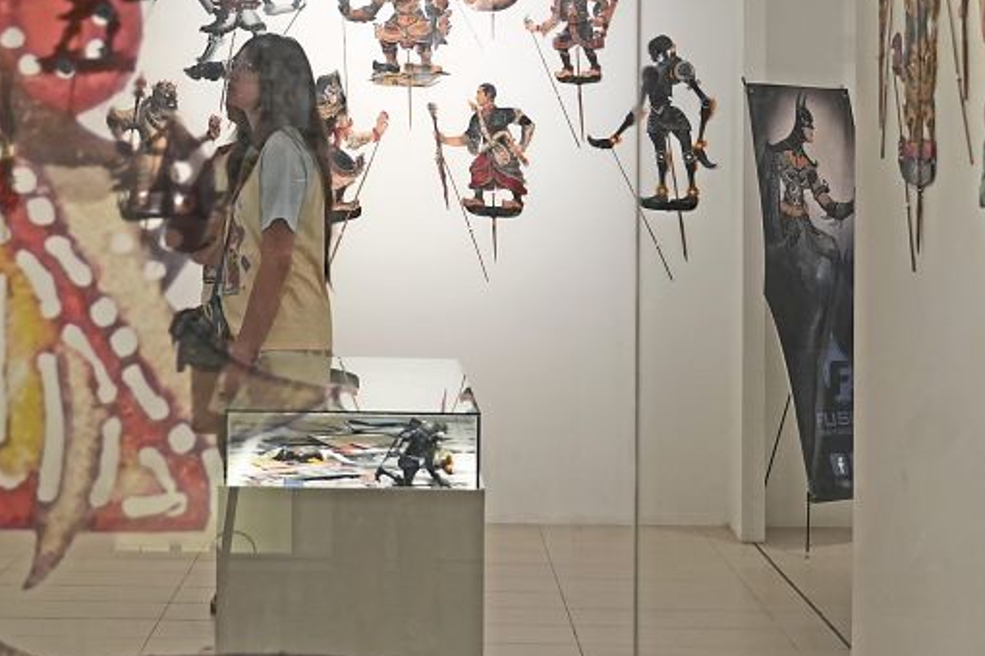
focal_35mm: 90
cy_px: 104
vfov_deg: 15.1
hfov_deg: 22.5
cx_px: 315
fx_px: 2462
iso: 1000
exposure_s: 1/160
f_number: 4
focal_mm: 37
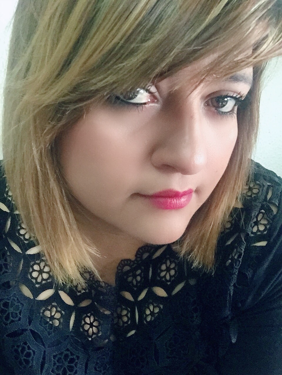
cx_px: 141
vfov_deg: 58.4
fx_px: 337
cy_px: 188
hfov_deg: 45.4
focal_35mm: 31
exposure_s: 1/33
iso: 320
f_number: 2.2
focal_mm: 2.65
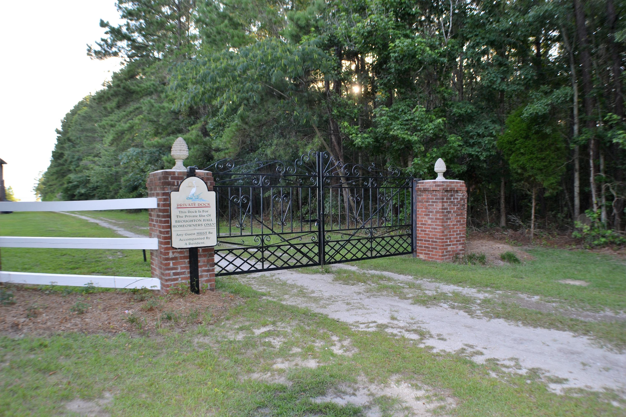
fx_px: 574
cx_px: 313
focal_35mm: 33
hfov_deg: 57.2
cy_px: 208
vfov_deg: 40.0
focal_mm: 22
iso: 250
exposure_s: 1/125
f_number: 4
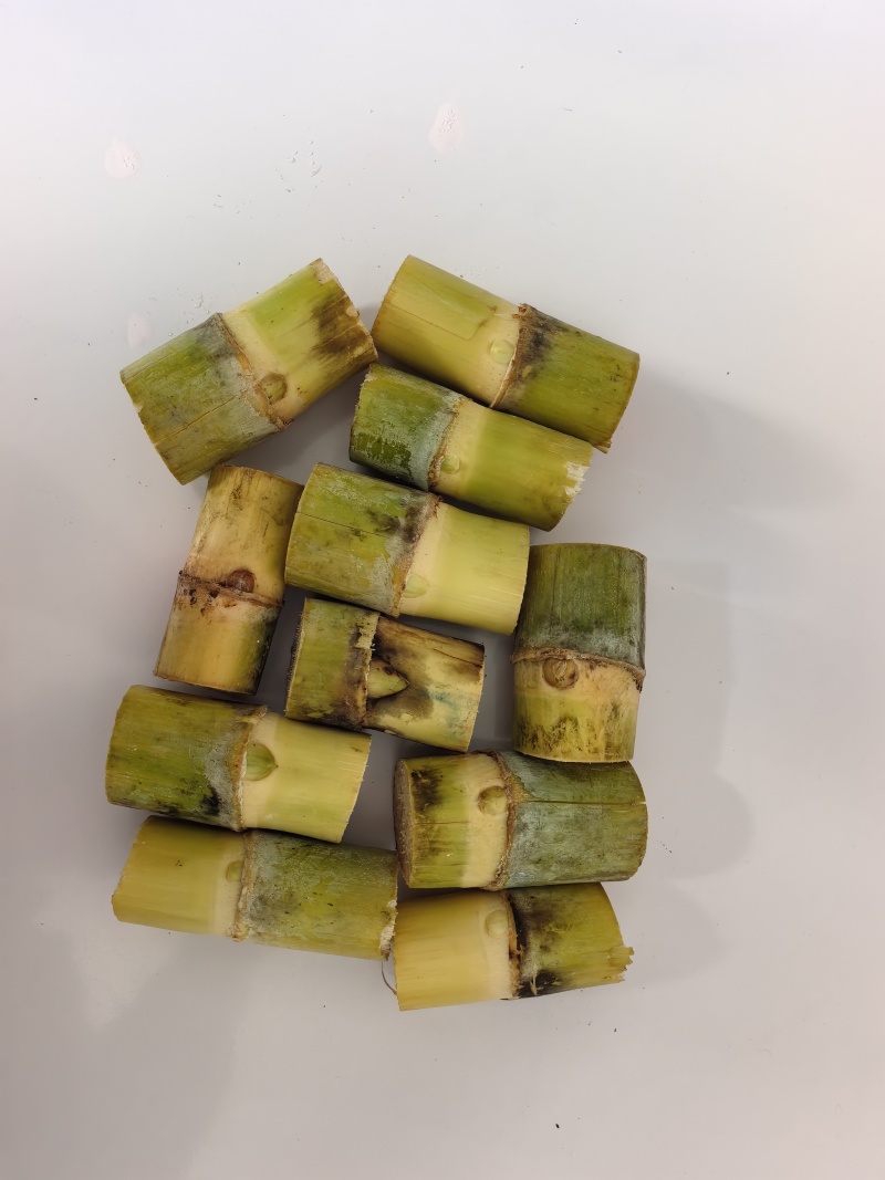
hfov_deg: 51.3
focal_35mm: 27
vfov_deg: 65.3
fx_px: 921
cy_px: 590
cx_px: 442
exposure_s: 1/33.3
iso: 640
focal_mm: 6.98
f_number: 4
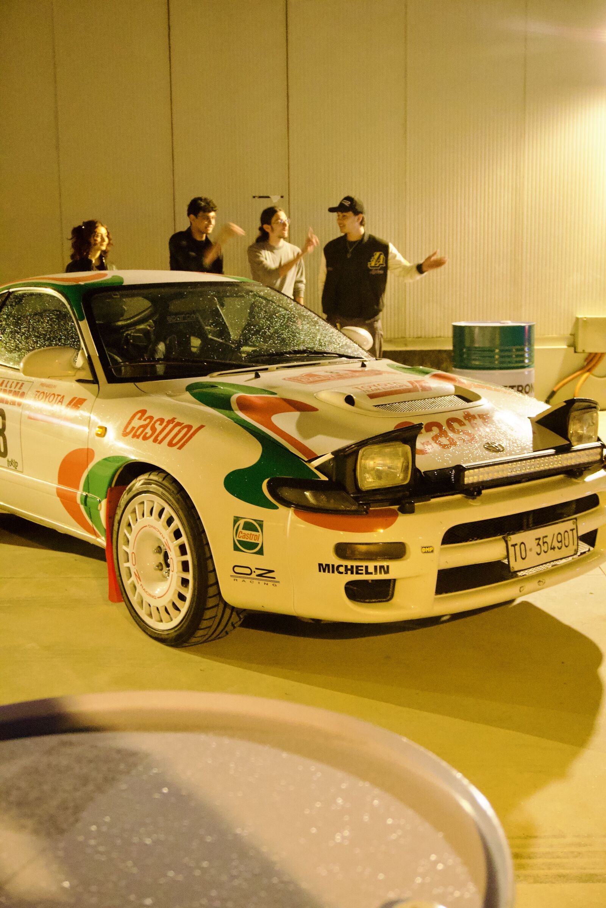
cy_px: 454
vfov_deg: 46.4
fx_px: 1060
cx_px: 303
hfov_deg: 31.9
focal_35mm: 42
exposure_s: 1/13
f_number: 4.5
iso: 6400
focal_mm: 28
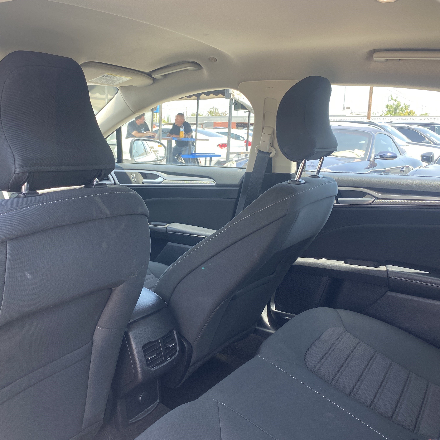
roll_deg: -0.9
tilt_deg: -11.3
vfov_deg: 52.5
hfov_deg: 52.2
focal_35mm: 31
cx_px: 180
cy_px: 221
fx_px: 446
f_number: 1.8
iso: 40
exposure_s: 1/122
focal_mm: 4.25
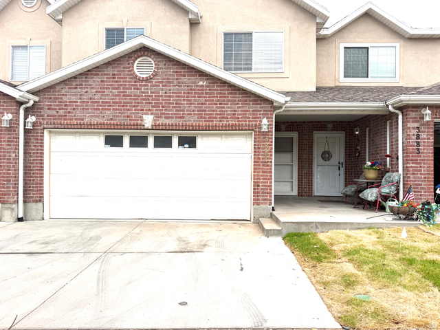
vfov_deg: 56.8
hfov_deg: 71.6
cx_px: 220
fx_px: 305
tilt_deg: +0.1
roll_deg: -0.6
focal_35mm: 24
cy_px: 165
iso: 80
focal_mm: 6.76
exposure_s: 1/2525
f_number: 1.78
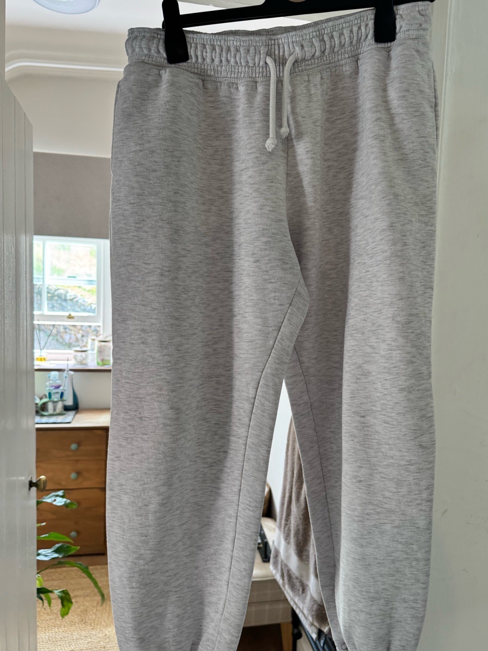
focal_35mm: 26
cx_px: 245
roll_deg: -3.1
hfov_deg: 53.1
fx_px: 489
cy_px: 340
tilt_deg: -3.7
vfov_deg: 67.3
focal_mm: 6.76
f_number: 1.78
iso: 200
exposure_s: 1/119
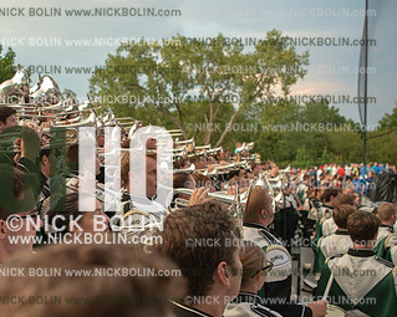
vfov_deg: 36.4
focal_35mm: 41
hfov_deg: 42.9
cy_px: 186
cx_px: 85
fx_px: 482
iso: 800
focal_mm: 24
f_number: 3.2
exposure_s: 1/400
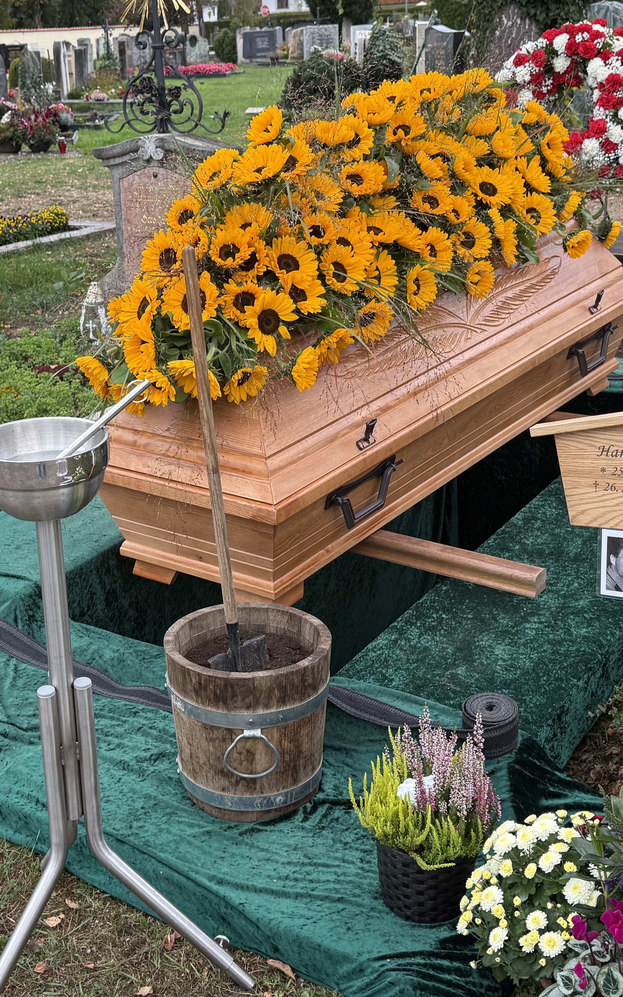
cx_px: 231
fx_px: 1223
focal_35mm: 45
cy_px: 415
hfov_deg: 28.5
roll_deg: +3.4
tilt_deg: -16.8
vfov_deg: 44.2
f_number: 1.78
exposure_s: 1/470
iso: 100
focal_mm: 6.76
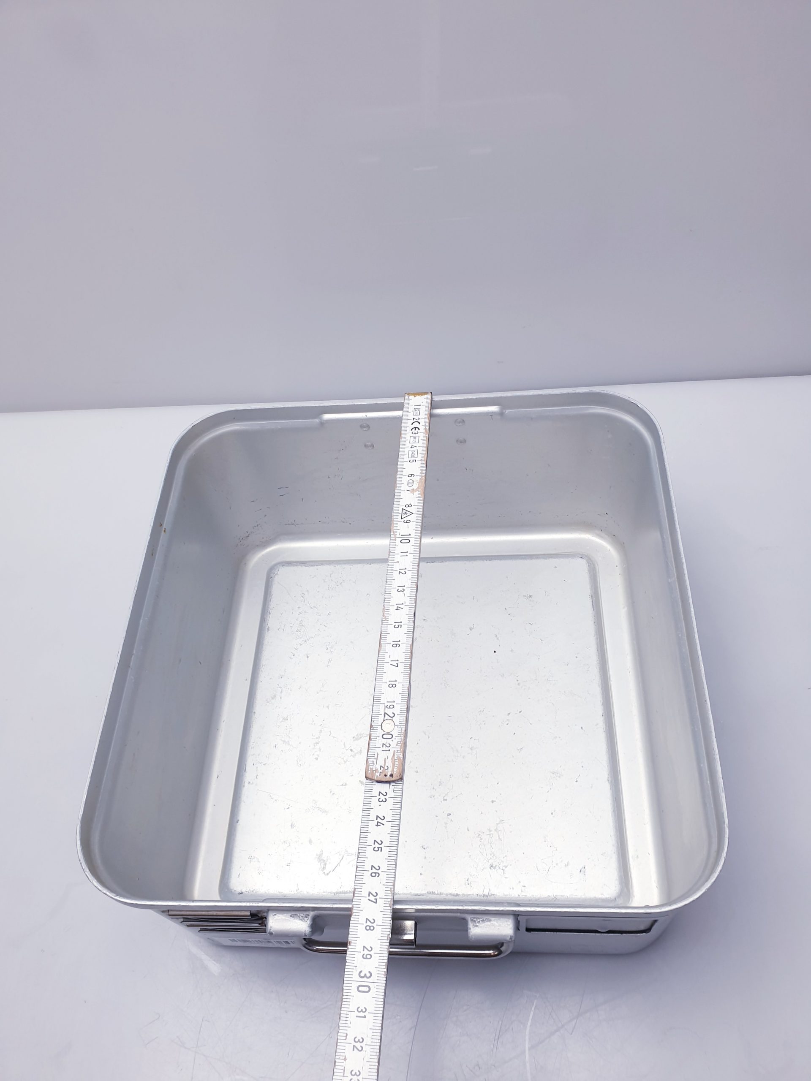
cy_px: 540
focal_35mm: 26
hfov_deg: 53.1
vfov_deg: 67.3
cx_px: 406
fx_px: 812
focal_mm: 4.3
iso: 80
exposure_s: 1/100
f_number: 2.4
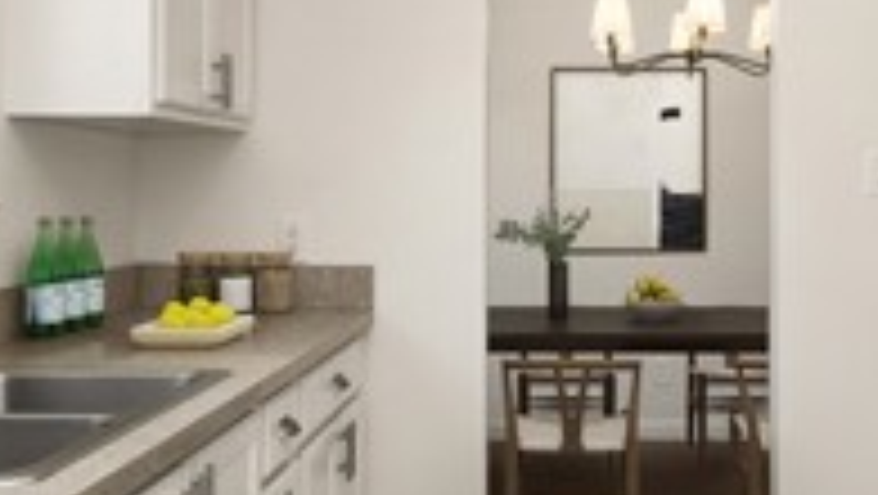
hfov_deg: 42.5
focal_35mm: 48
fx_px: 1118
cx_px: 554
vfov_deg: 25.0
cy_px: 220
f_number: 6.3
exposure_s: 1/60
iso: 160
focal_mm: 14
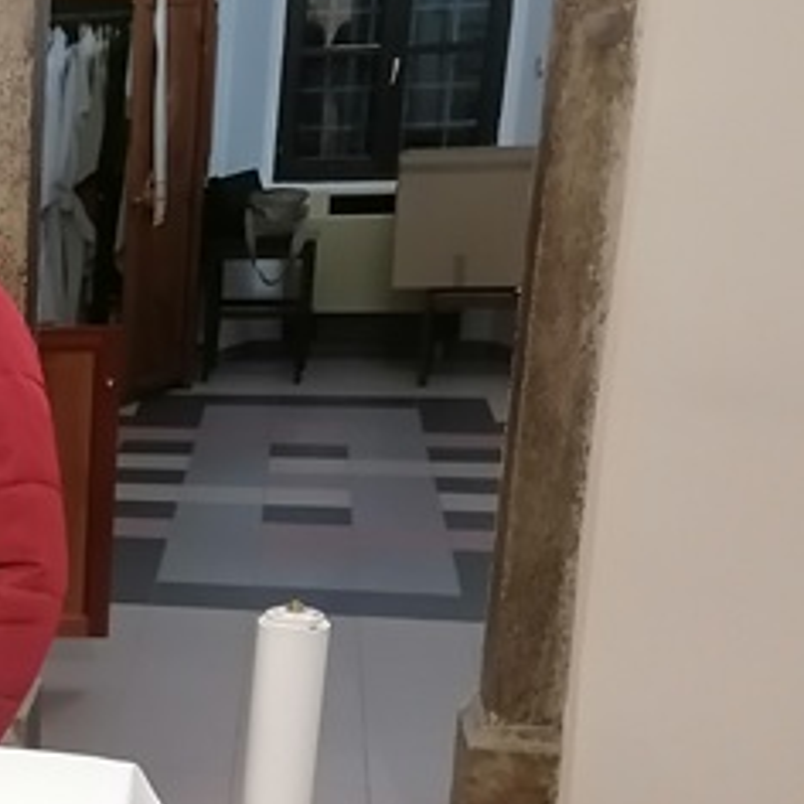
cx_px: -474
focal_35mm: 81
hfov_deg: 18.4
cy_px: 681
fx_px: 2128
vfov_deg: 21.0
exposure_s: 1/50
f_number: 1.8
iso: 400
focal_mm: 4.75
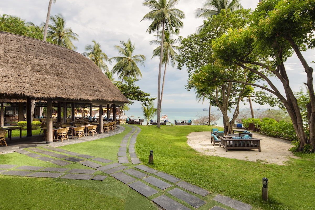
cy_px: 105
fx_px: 166
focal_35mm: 19
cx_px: 158
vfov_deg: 64.6
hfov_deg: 86.9
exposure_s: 1/200
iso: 100
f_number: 8
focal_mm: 19
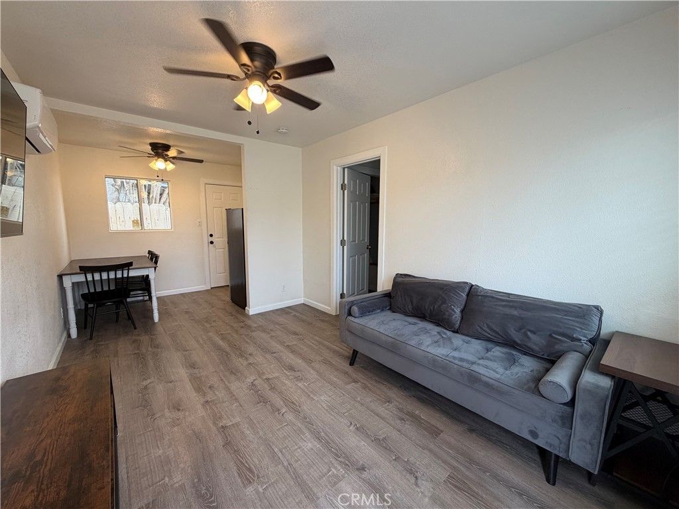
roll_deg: -0.3
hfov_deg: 102.1
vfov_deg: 85.7
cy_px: 254
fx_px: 275
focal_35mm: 14
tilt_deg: -7.0
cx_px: 340
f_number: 2.2
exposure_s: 1/121
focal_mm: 2.22
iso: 160
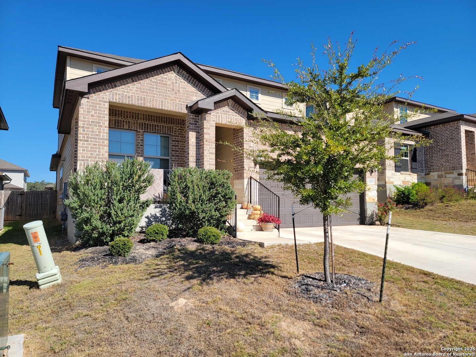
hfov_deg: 71.6
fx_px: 330
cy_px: 178
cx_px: 238
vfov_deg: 56.8
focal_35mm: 24
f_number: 1.8
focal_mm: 6.7
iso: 16
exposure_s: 1/976
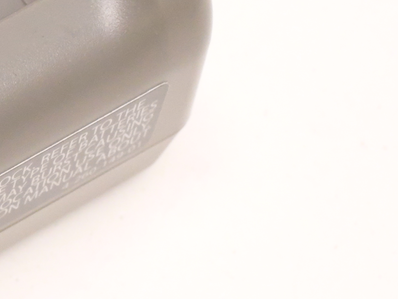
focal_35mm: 238
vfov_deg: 6.2
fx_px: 2737
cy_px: 13
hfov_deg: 8.0
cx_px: -339
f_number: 8
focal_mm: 30
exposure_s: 1/100
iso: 3200
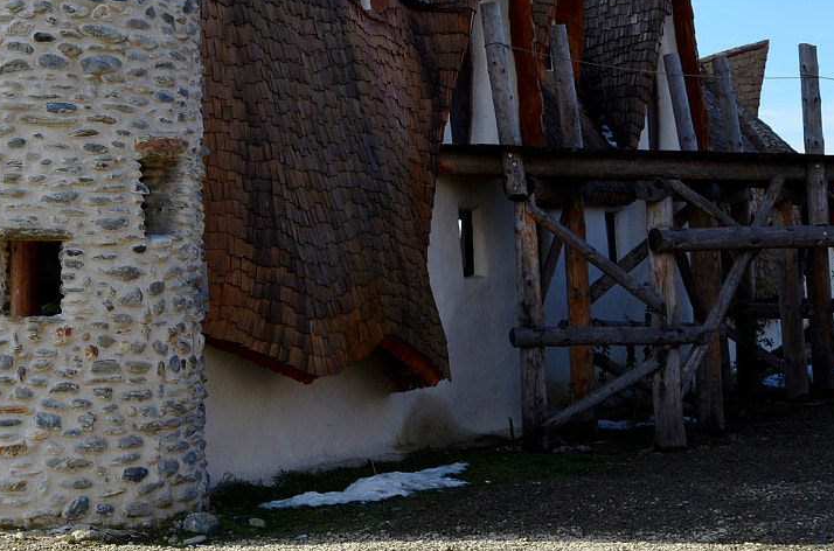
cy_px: -11
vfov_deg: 17.8
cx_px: 103
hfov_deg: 26.6
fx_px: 1710
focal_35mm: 74
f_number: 8
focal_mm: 22
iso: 125
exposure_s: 1/250
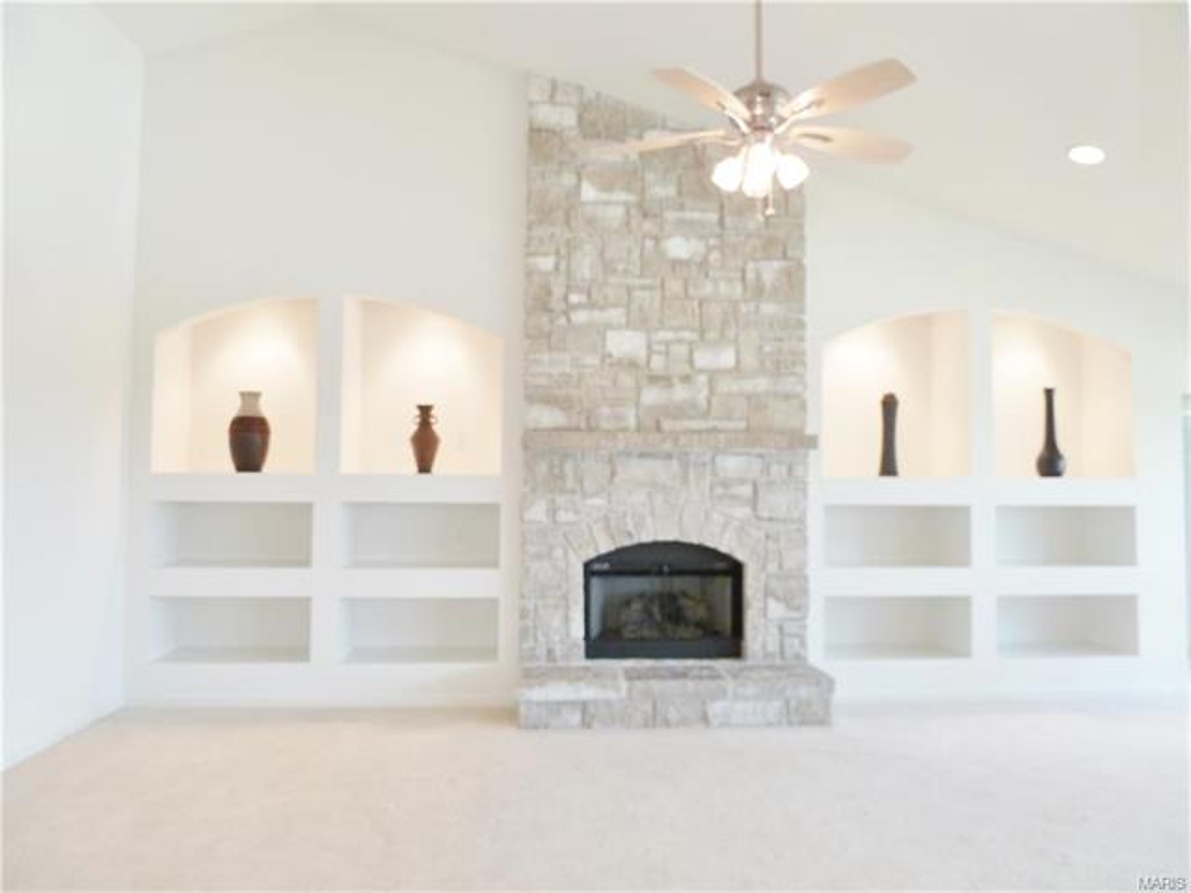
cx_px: 596
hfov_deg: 69.4
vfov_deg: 54.9
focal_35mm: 25
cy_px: 446
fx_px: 860
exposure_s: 1/30
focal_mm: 4.1
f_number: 3.3
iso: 160
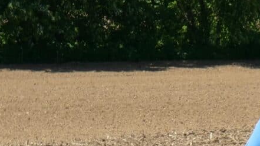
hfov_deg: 5.8
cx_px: 400
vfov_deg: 3.3
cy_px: 129
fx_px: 2530
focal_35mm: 367
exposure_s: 1/500
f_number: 8
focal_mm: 29
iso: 200
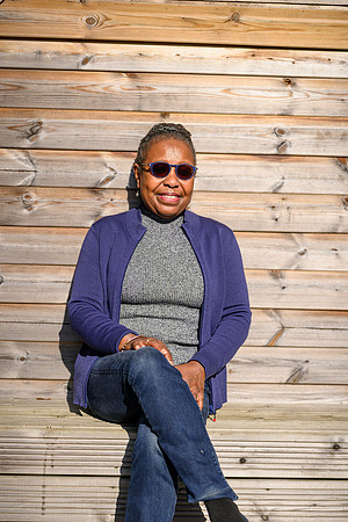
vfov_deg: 30.1
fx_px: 971
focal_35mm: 67
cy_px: 261
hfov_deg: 20.3
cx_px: 174
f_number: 2.8
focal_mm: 67
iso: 320
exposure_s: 1/4000
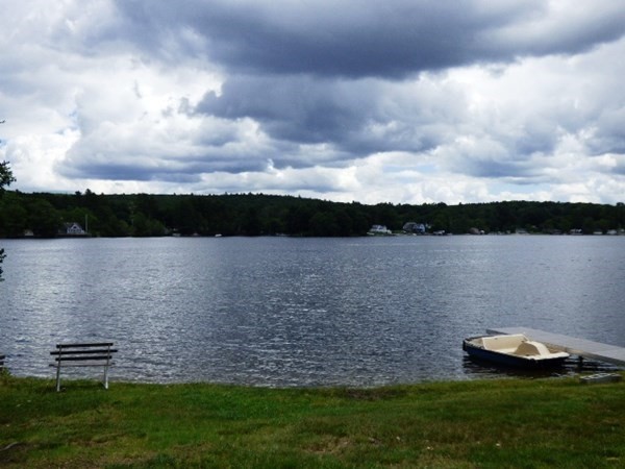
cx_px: 312
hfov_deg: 51.4
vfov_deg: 39.7
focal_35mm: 36
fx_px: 650
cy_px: 234
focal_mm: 6.18
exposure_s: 1/1300
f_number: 3.4
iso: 100
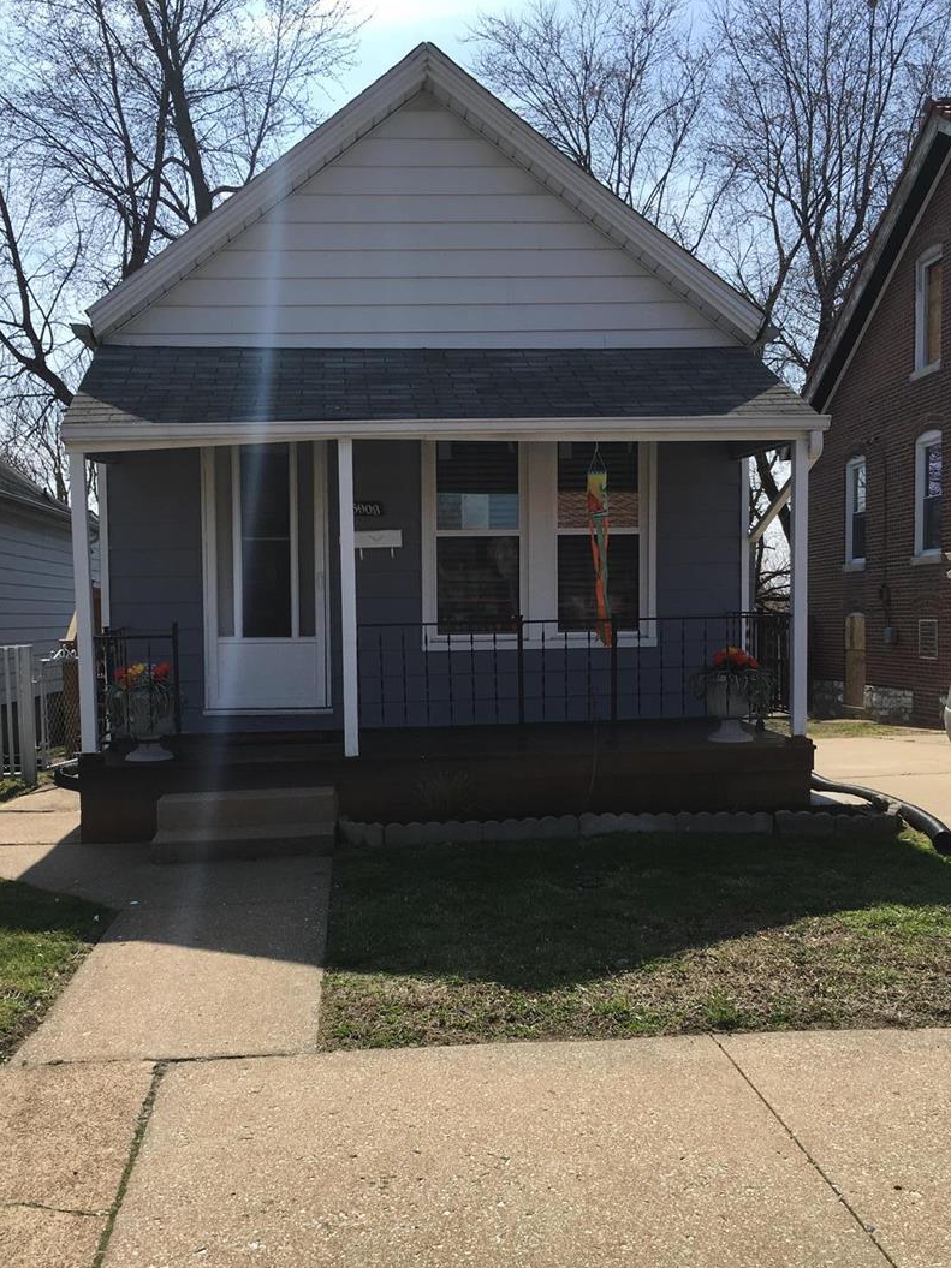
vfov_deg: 55.3
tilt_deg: -4.3
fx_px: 1209
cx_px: 441
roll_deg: +1.3
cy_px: 685
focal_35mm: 33
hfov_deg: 42.9
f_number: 2.2
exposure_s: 1/1637
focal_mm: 4.15
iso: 25
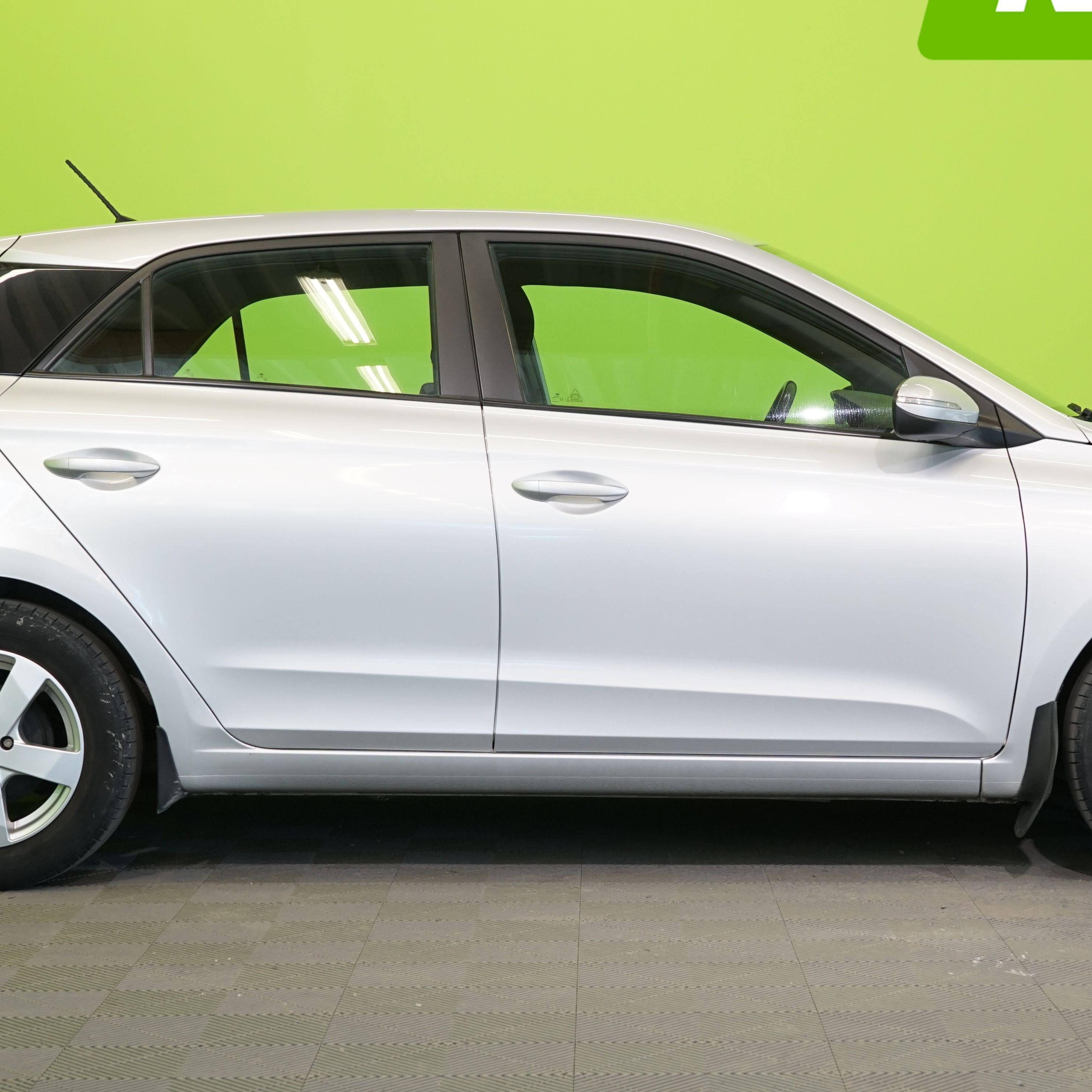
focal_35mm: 70
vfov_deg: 24.7
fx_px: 2498
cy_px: 532
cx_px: 642
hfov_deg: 24.6
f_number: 6.3
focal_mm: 41
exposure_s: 1/40
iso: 500
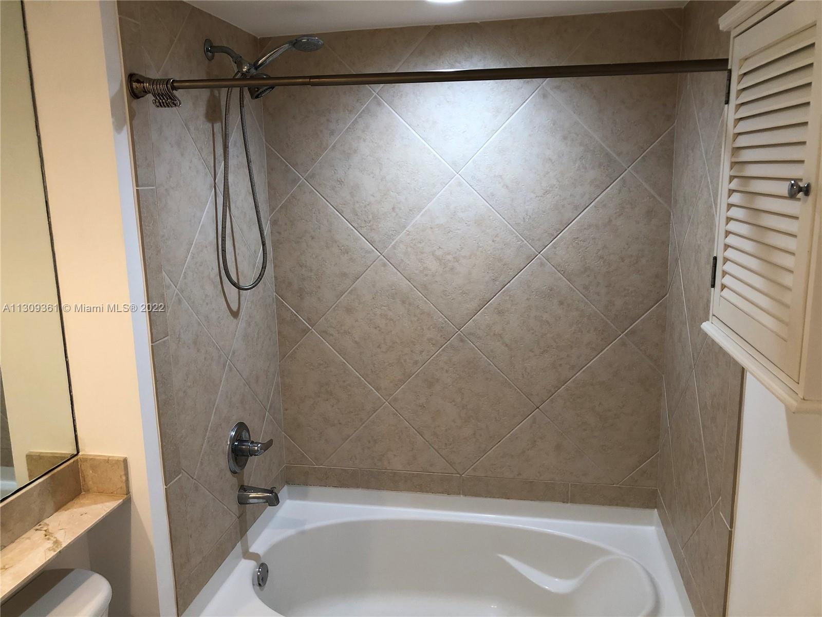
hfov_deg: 63.4
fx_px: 665
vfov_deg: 49.7
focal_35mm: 28
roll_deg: +2.4
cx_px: 411
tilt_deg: -9.9
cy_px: 308
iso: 32
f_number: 1.8
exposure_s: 1/30
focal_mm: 3.99
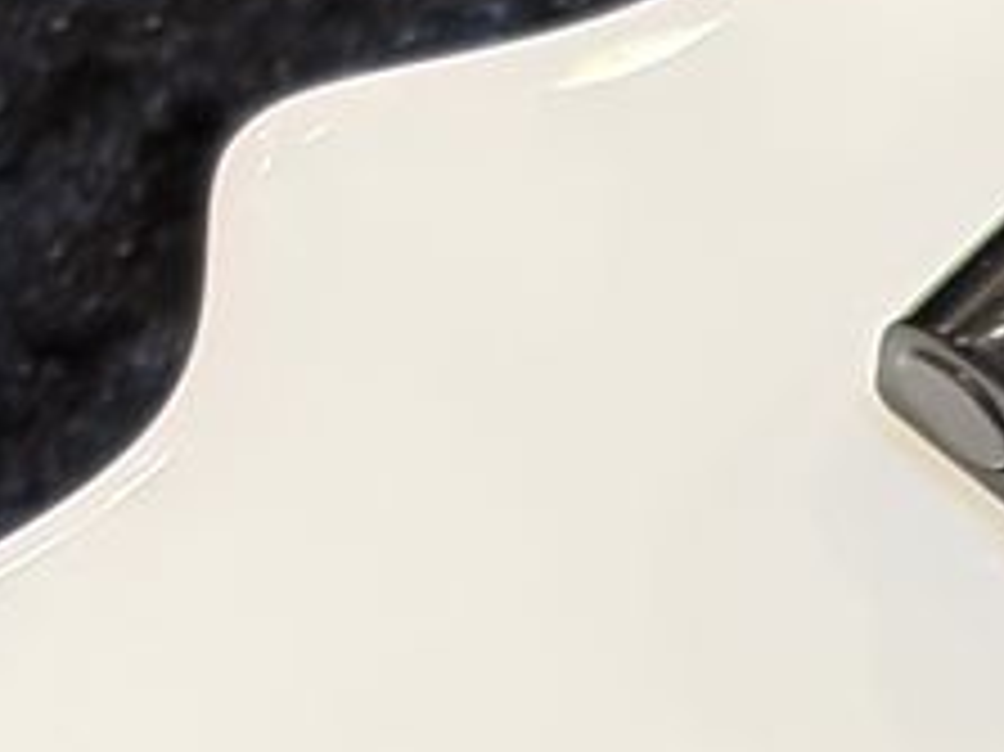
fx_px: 8668
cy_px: 1301
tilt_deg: -57.8
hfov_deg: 6.5
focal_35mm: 299
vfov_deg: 4.9
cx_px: 1747
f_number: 1.6
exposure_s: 1/60
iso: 64
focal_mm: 5.96
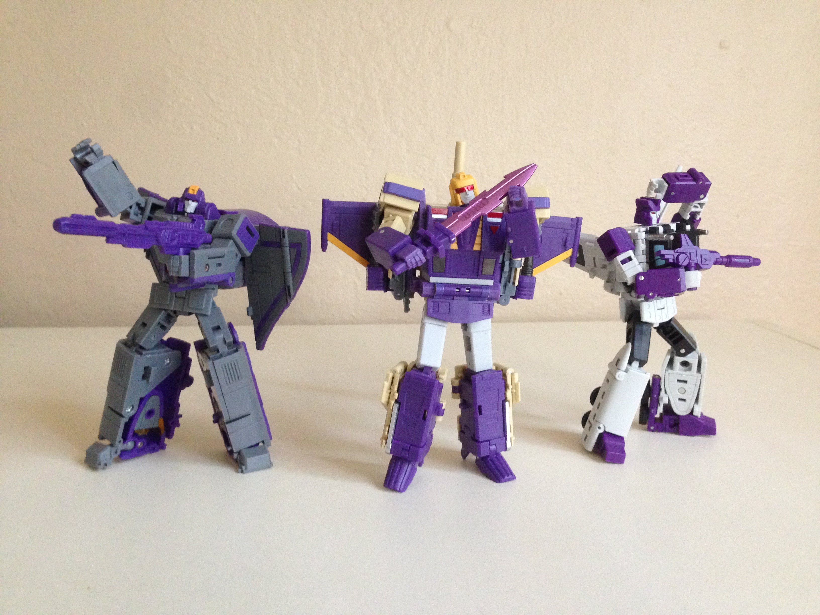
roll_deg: -1.9
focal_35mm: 33
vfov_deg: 42.9
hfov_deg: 55.4
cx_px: 410
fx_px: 782
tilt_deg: -8.8
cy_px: 308
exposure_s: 1/15
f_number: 2.4
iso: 400
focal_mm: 4.12
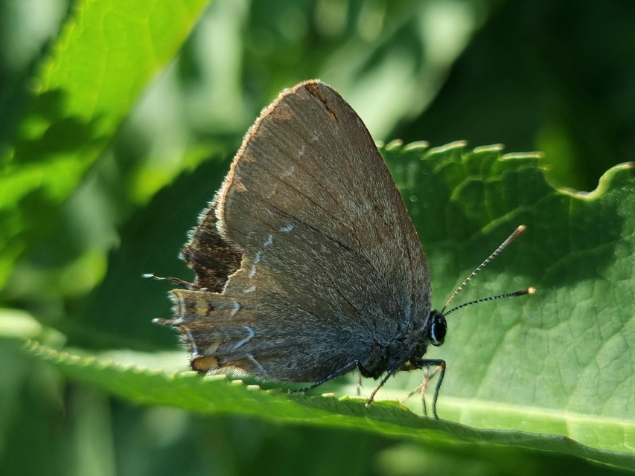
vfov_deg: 53.1
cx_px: 318
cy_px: 238
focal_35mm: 26
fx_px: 477
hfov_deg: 67.3
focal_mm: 5.4
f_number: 1.8
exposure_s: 1/714
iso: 50
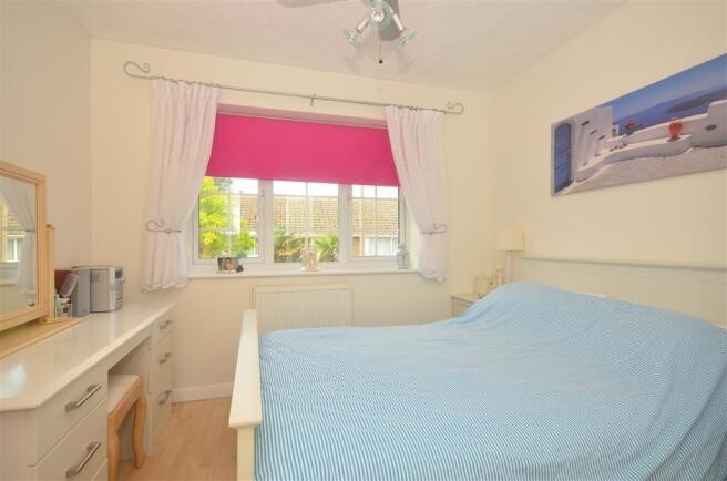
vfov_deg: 62.9
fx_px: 393
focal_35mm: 20
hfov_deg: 85.6
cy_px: 240
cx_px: 364
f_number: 9
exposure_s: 1/40
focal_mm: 13
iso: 250
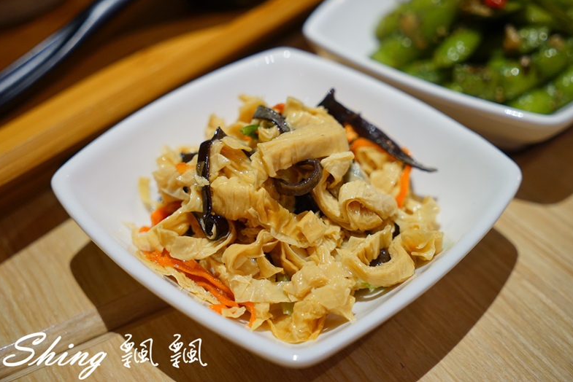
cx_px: 284
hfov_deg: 36.2
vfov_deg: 24.6
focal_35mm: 55
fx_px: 876
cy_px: 188
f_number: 4
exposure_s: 1/100
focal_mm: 54
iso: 1000
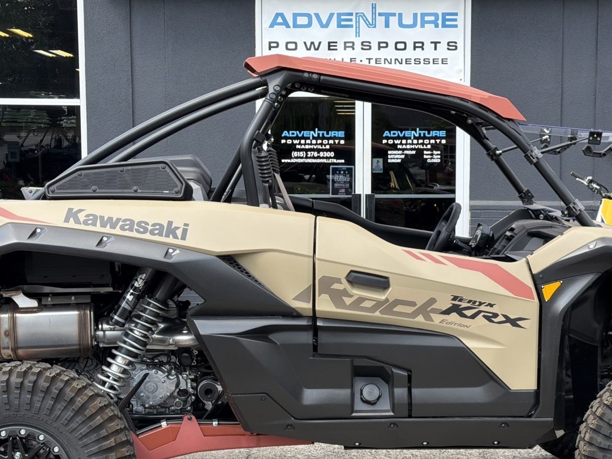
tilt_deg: -4.7
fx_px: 1255
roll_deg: +0.7
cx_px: 355
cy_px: 276
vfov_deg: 20.7
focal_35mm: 71
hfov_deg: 27.4
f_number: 1.78
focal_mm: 6.76
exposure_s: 1/786
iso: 64
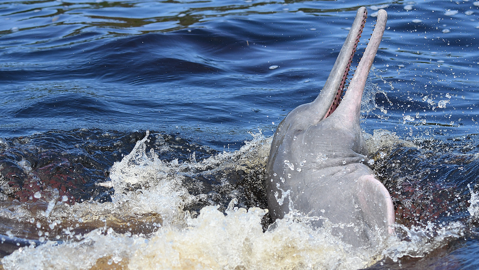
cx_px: 254
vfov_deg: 4.5
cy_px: 174
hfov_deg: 8.1
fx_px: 3391
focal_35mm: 267
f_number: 5.6
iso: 1250
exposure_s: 1/4000
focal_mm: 150
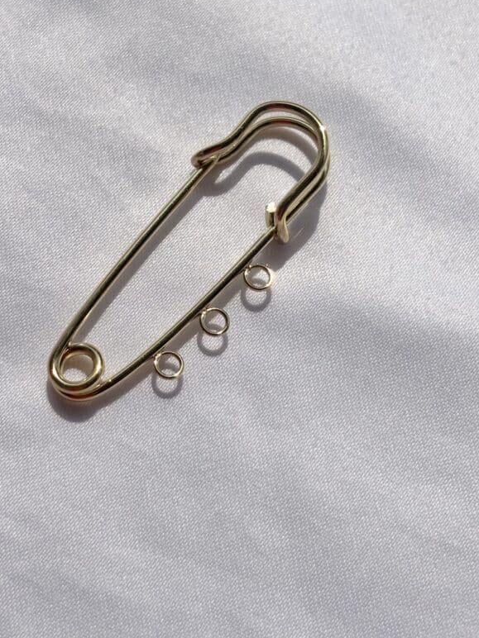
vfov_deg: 28.0
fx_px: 1273
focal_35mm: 69
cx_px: 199
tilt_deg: -60.4
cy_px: 229
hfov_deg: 21.3
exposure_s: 1/14493
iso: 25
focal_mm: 5.96
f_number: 1.6
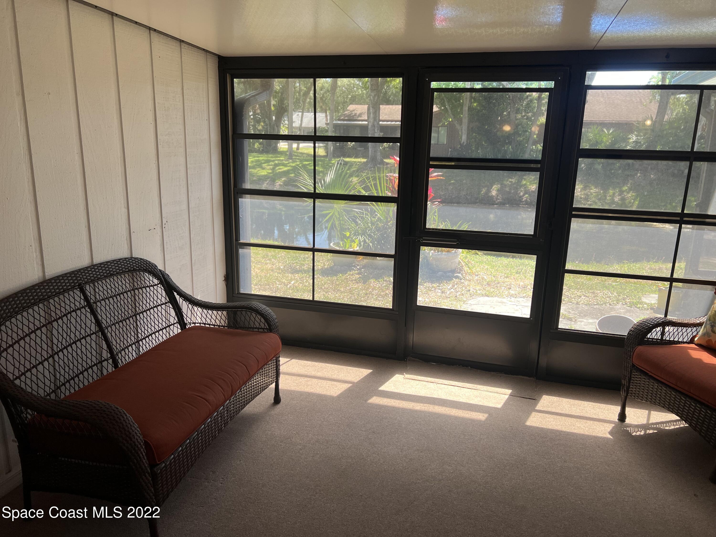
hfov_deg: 67.3
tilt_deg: -14.3
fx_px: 538
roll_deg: -1.1
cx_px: 358
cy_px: 268
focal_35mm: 26
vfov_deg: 53.1
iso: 64
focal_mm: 5.7
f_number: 1.5
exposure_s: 1/120
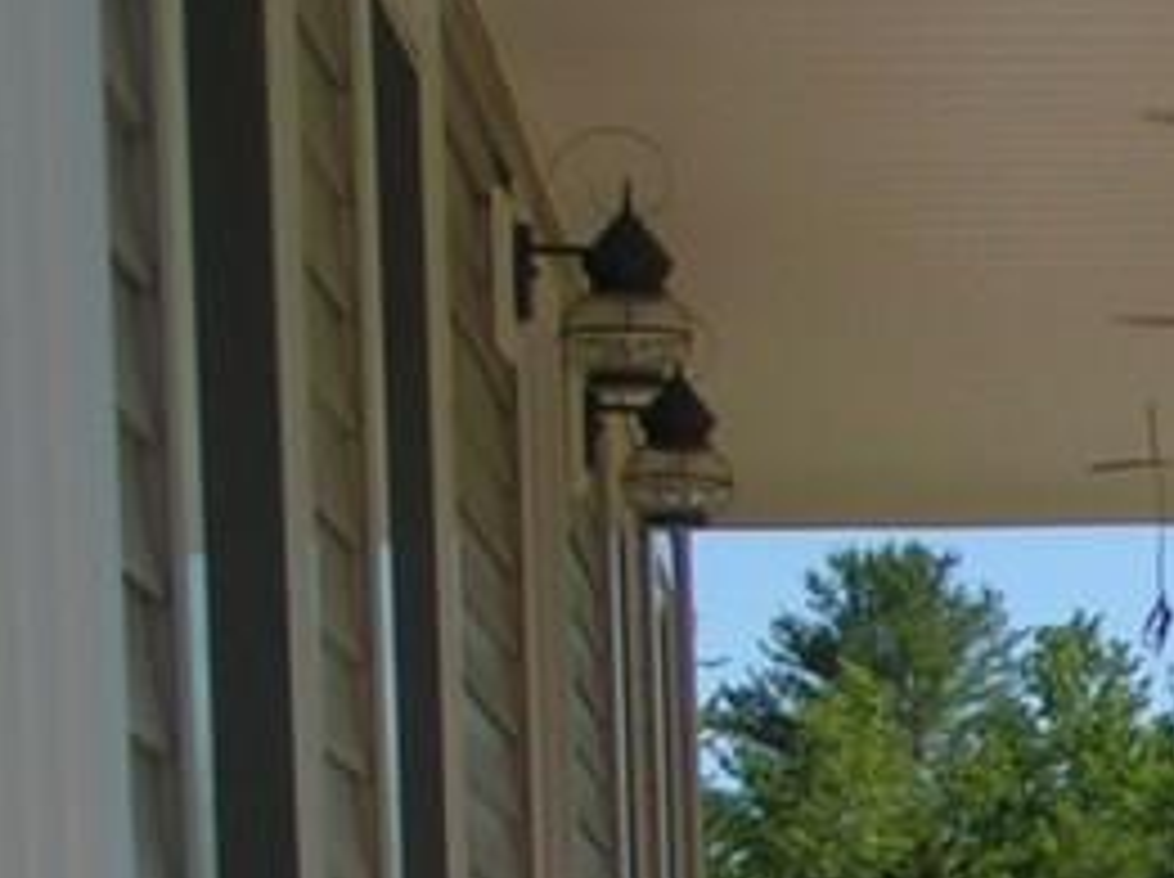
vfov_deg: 6.5
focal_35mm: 224
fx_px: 7586
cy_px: 1490
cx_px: 2137
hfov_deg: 8.5
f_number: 3.5
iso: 50
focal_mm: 8.7
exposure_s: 1/800
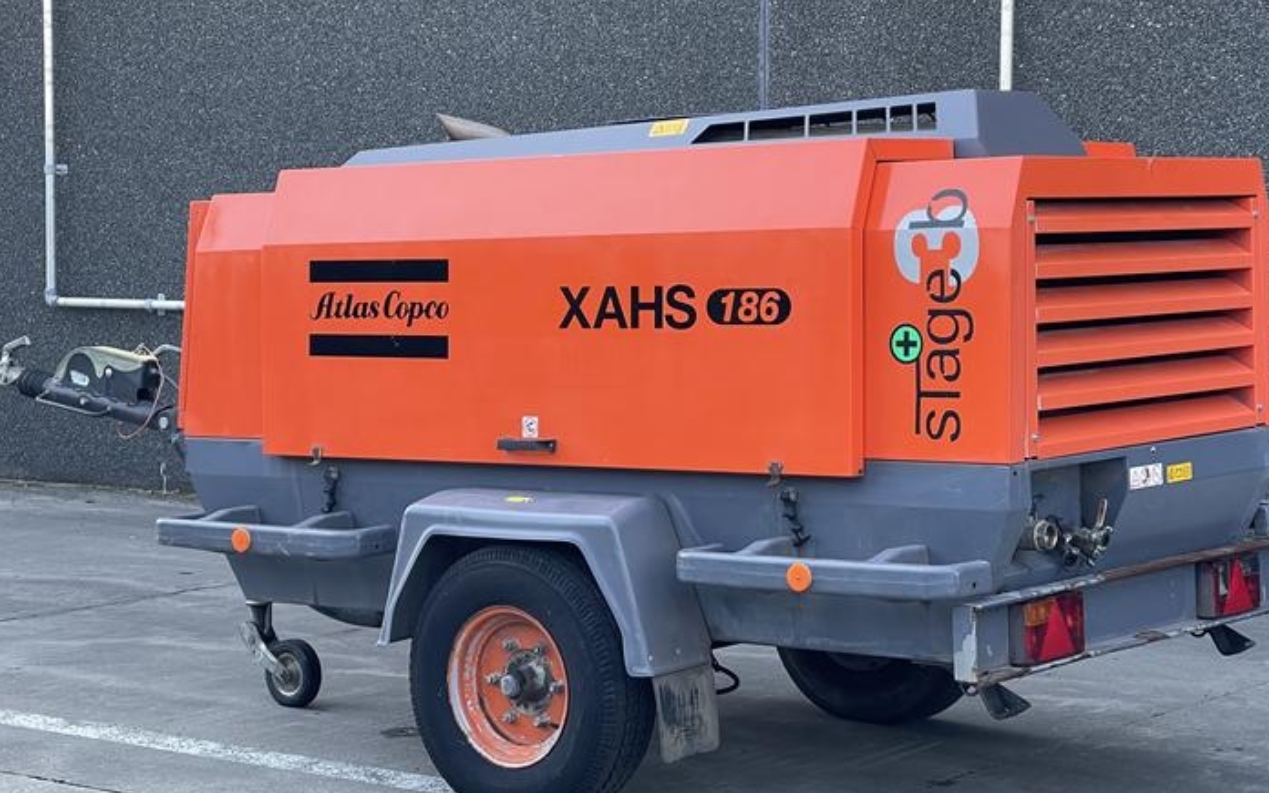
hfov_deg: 26.5
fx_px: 2698
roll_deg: +0.1
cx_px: 669
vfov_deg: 16.7
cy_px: 366
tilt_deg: -3.8
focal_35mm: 78
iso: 32
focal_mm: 7.5
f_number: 2.2
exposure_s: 1/99
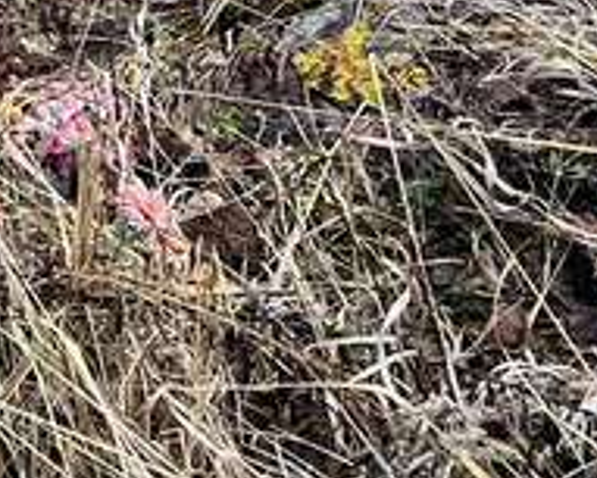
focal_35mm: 136
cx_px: -610
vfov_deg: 9.9
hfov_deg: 12.4
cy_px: -697
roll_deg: -1.4
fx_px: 2404
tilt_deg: -6.3
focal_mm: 5.7
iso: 40
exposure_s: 1/187
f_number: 1.5
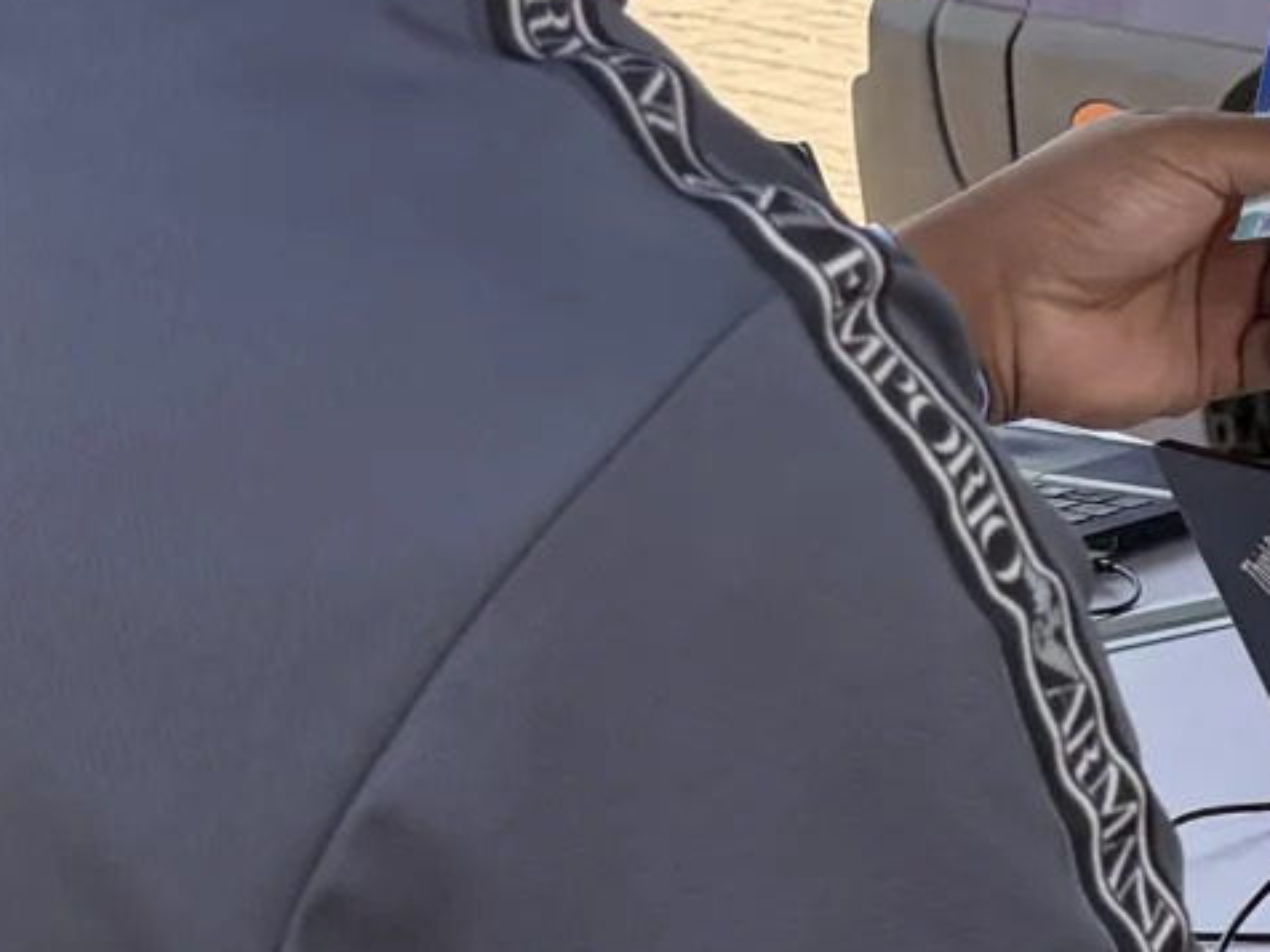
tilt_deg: -5.4
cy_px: -104
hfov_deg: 14.5
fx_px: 4733
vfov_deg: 11.3
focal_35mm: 129
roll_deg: +1.2
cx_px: 1737
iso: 100
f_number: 1.78
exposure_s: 1/909
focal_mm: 6.76
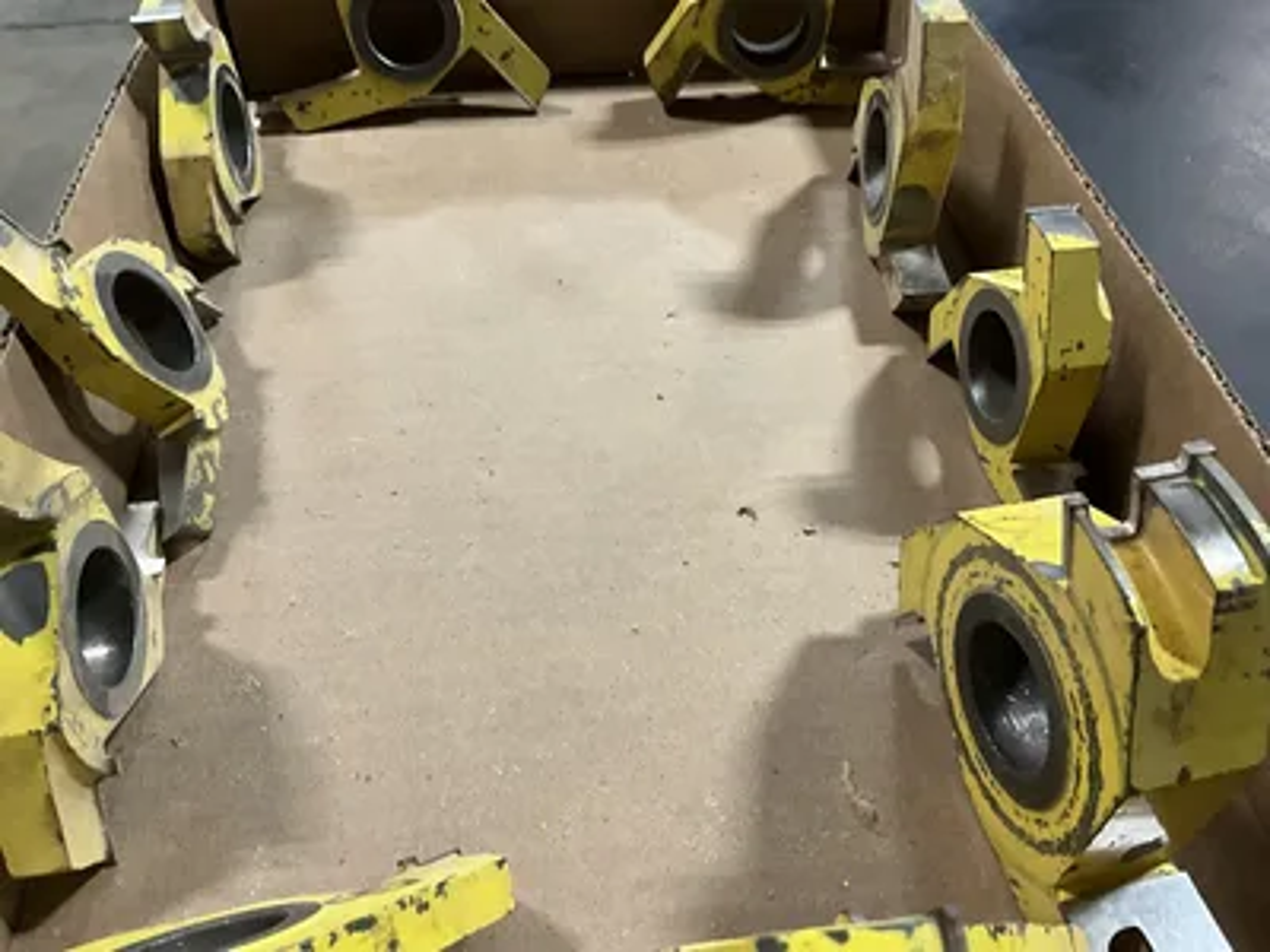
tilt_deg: -48.9
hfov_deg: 61.7
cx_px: 635
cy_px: 476
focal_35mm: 29
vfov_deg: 48.2
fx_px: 1064
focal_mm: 3
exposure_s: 1/41
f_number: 1.8
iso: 320
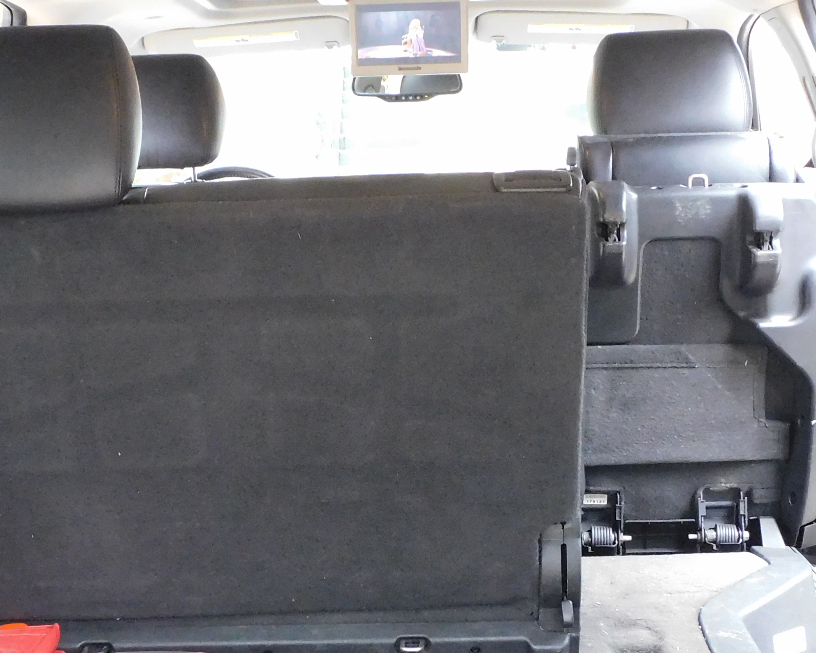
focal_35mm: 68
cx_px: 381
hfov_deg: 27.9
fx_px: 1642
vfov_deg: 22.4
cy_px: 437
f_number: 3.5
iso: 640
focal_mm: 5.4
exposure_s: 1/60
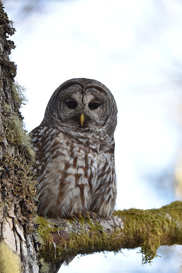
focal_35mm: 480
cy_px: 136
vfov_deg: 4.3
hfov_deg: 2.9
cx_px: 91
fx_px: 3638
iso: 400
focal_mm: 320
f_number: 5.6
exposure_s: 1/100
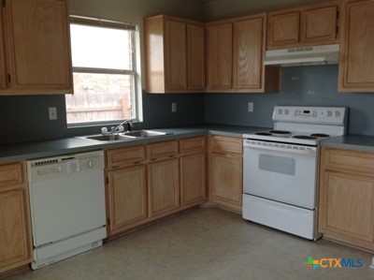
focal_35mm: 35
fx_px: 378
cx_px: 187
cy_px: 140
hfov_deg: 52.7
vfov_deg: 40.6
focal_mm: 4.28
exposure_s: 1/120
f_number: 2.4
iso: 80
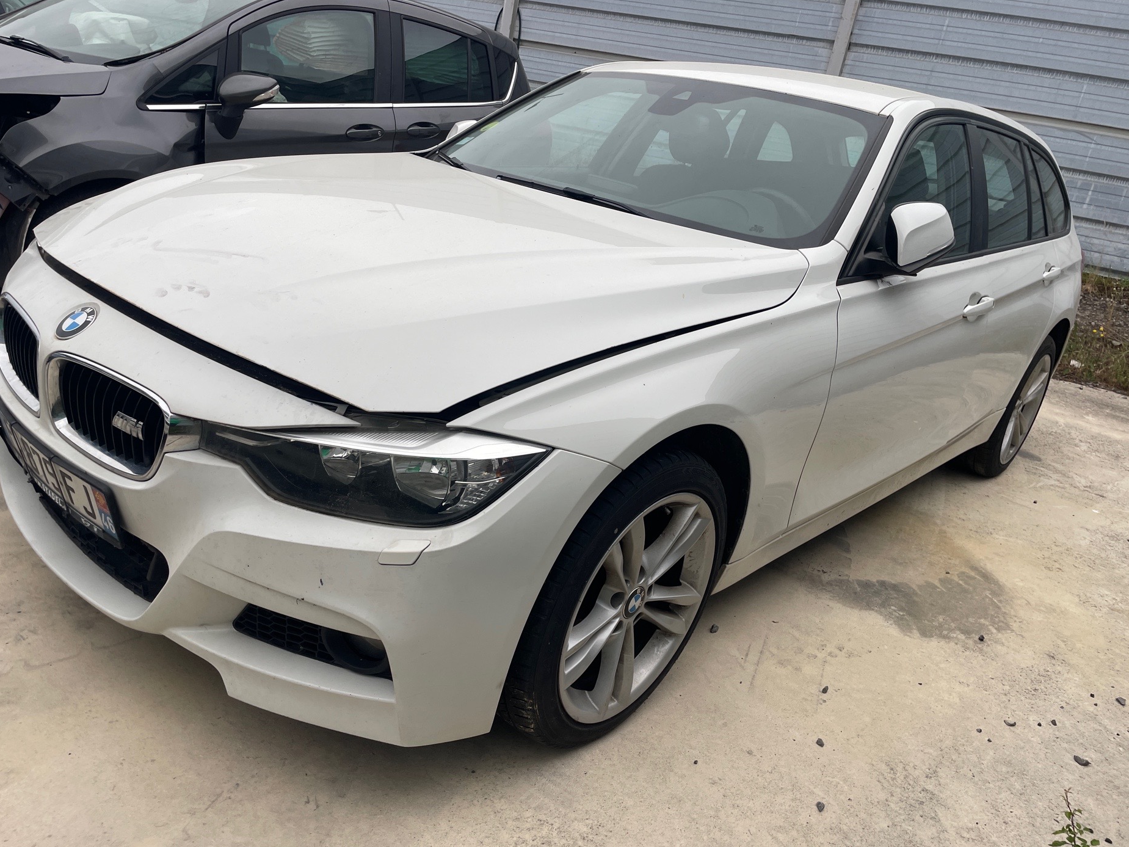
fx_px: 881
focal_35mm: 27
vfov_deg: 51.4
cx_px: 545
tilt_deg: -18.6
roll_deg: -10.6
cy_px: 418
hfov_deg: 65.3
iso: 32
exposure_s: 1/389
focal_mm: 4.2
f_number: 1.6
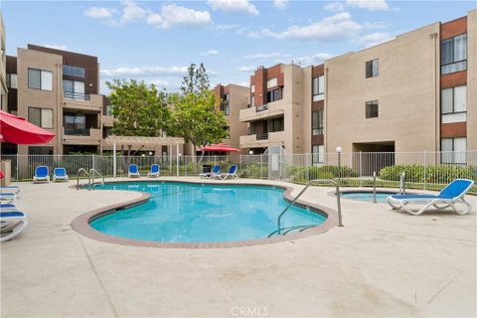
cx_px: 238
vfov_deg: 61.2
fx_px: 269
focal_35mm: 20
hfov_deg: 83.1
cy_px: 159
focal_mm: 20.3
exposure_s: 1/8
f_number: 22
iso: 100
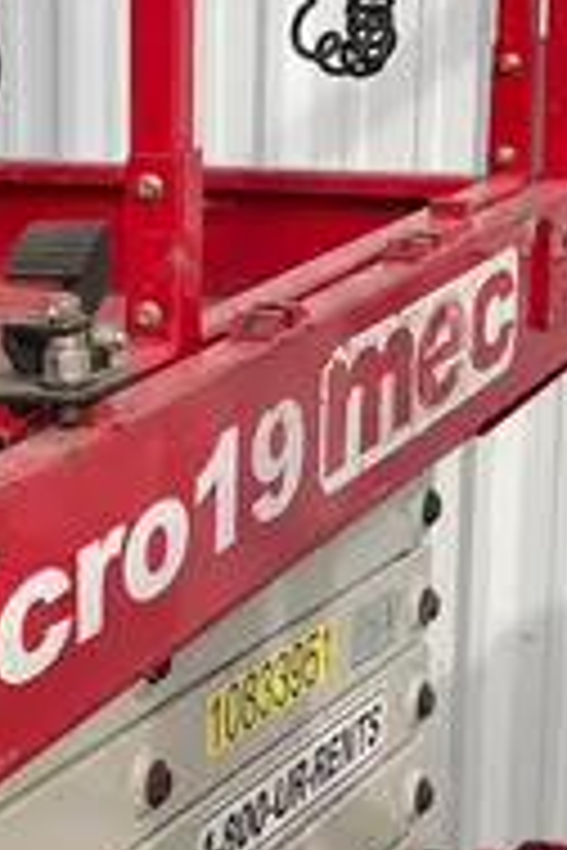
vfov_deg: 19.4
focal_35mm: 105
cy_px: 542
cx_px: -176
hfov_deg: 12.6
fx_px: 2480
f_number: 1.6
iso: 50
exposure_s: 1/1477
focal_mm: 5.1
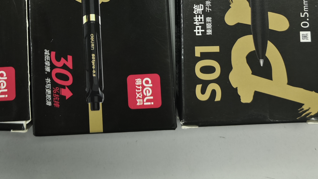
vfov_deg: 19.0
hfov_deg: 36.0
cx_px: 153
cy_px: -59
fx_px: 489
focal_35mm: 58
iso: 397
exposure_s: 1/100
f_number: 1.88
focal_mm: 5.56
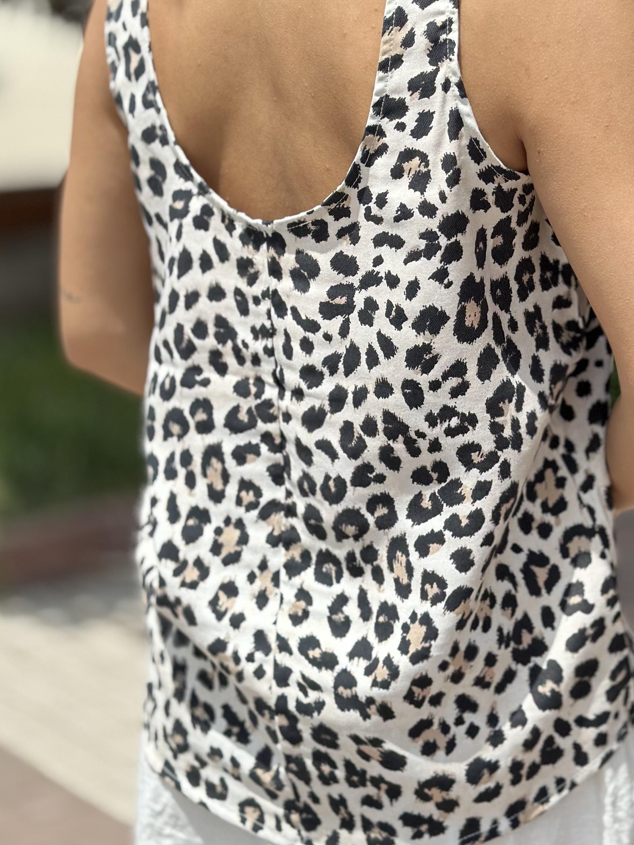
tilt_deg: -10.7
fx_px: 1905
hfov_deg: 18.7
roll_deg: -1.8
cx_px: 495
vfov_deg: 24.6
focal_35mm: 78
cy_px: 164
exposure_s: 1/3597
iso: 100
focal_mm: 6.86
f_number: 1.78
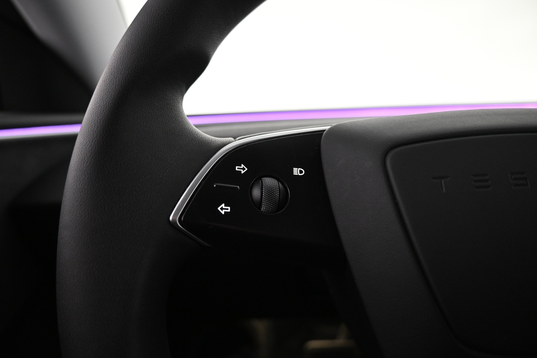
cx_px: 268
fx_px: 358
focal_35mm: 24
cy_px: 179
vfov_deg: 53.1
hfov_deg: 73.7
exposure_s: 1/30
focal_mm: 16
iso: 1600
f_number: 3.5
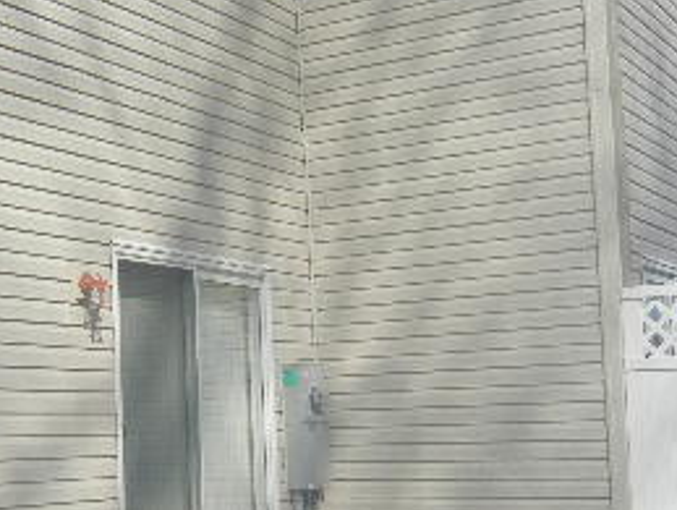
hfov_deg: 25.1
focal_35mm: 74
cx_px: 16
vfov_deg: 19.9
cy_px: 316
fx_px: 1449
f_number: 7
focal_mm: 5.4
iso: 160
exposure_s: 1/584
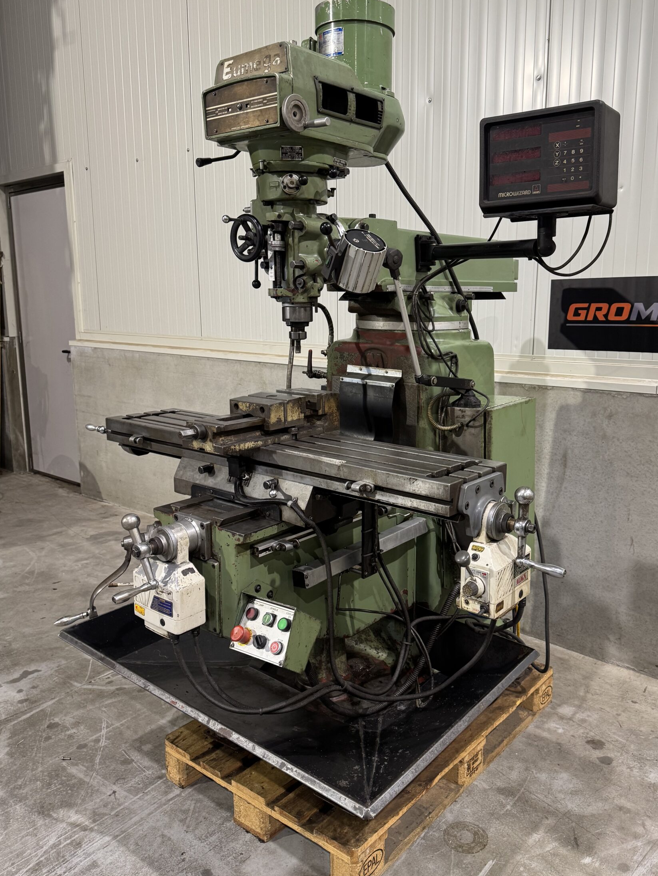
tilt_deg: -10.8
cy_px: 438
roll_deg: -0.8
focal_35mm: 28
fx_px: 710
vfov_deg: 63.4
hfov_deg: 49.6
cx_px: 377
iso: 200
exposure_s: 1/68
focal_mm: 6.76
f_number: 1.78
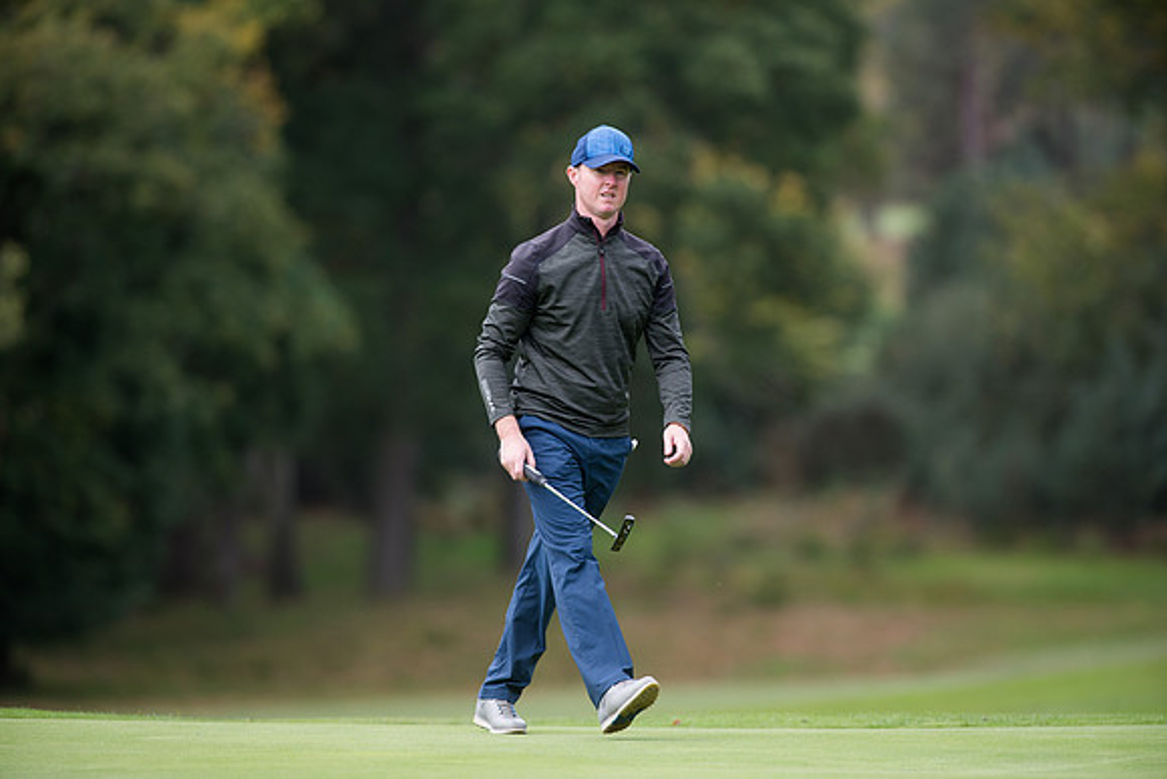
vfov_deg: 4.6
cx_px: 584
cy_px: 390
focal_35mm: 300
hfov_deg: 6.9
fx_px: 9727
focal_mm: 300
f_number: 4
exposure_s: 1/1600
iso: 400
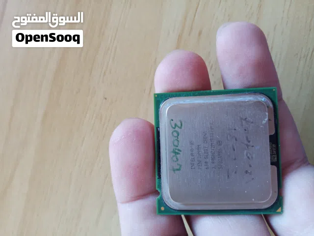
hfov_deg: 65.3
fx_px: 245
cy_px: 118
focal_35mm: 27
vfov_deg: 51.4
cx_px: 157
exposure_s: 1/40
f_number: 1.6
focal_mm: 4.19
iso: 767
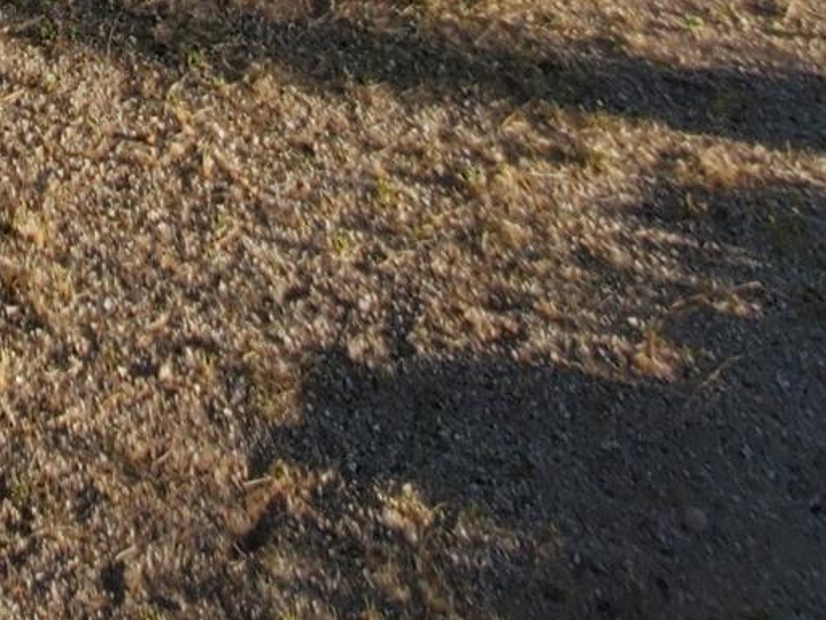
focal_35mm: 76
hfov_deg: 23.8
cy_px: -770
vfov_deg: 14.5
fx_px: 1814
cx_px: -116
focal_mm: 1.8
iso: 50
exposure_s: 1/873
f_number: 2.2
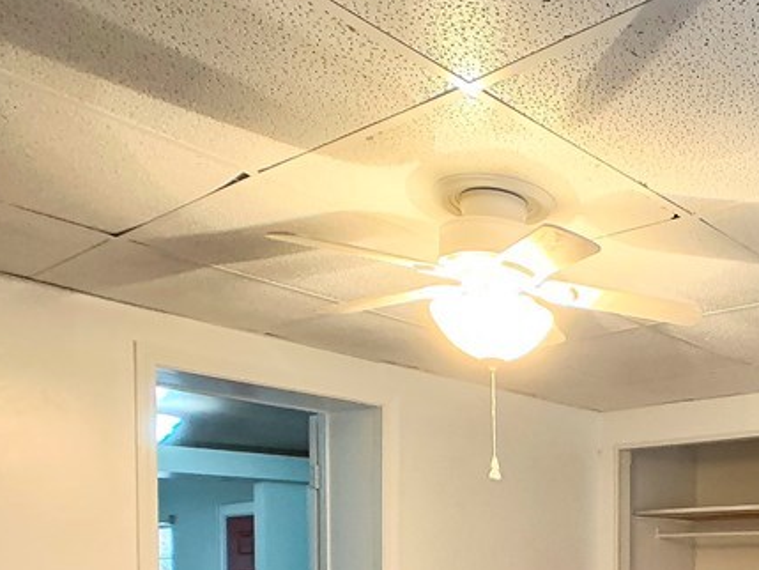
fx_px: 1360
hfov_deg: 29.0
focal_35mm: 62
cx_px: 773
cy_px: 623
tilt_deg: -0.4
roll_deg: -0.9
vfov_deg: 22.4
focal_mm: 4.25
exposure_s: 1/40
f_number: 1.8
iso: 320
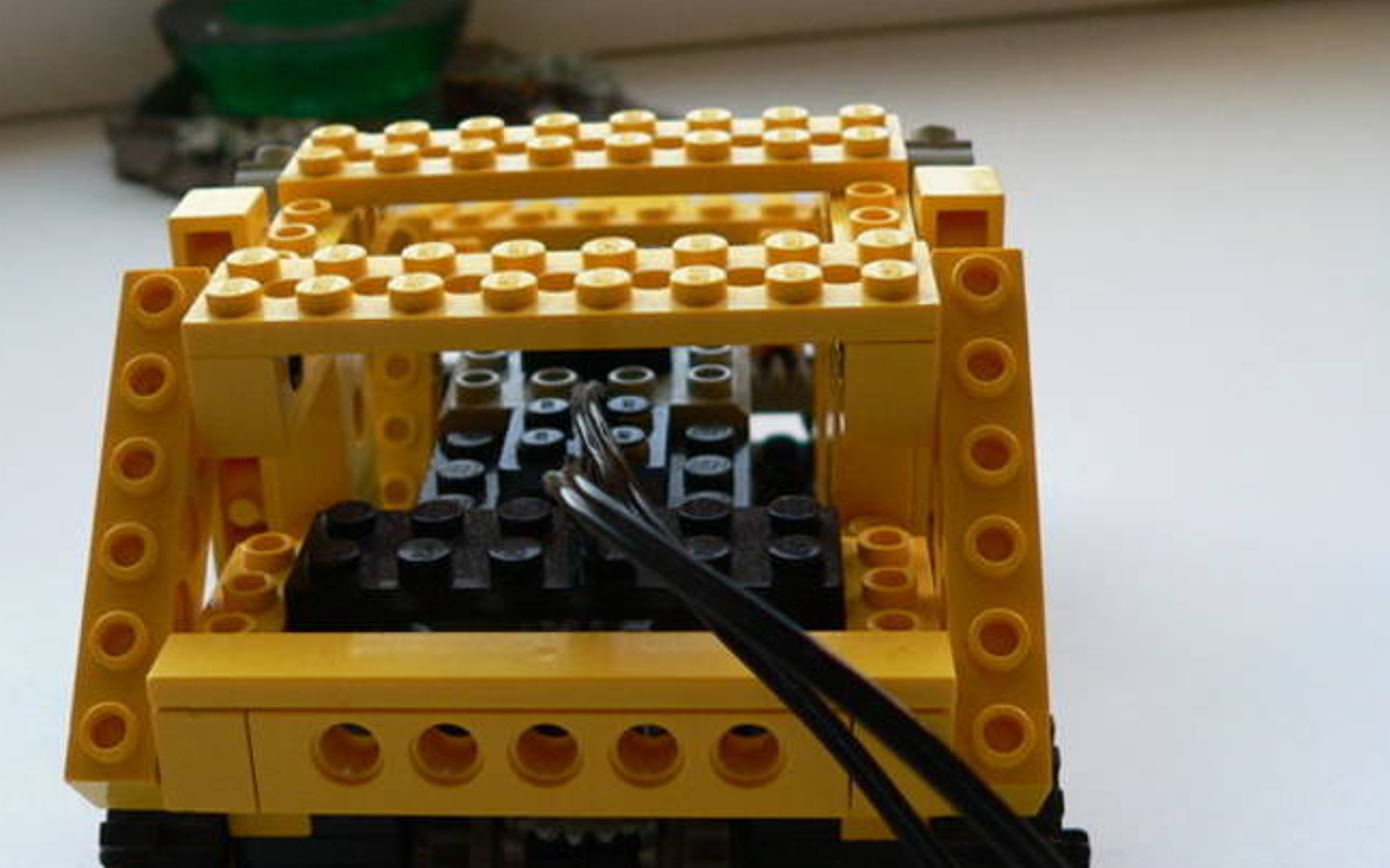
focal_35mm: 53
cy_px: 640
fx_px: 2008
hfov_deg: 38.0
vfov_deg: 24.2
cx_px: 526
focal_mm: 6
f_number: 2.8
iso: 200
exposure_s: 1/60
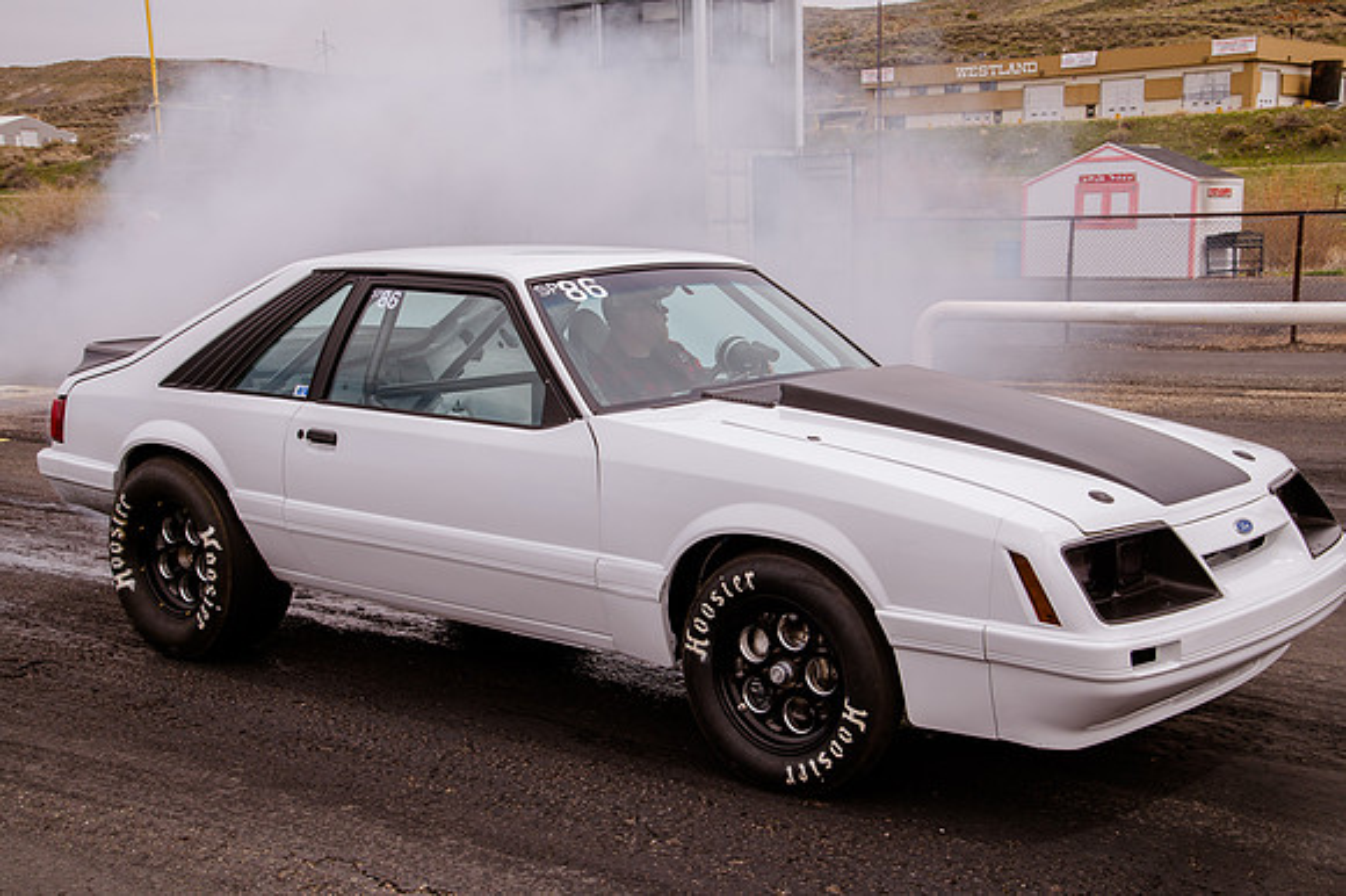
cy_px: 448
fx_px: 1794
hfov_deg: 41.1
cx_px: 673
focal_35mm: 48
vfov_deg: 28.0
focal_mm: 48
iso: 200
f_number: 11
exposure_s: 1/320
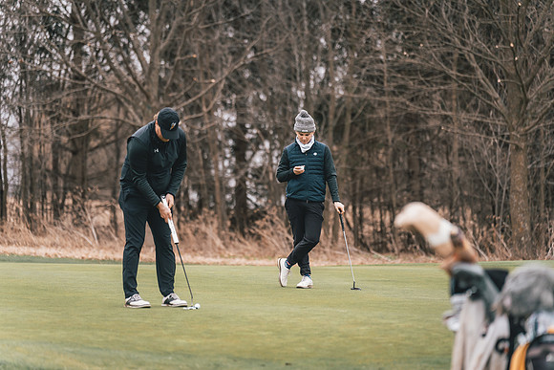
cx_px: 277
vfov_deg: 8.6
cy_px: 185
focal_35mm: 160
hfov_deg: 12.9
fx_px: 2456
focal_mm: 150
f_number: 2.8
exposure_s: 1/3200
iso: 640
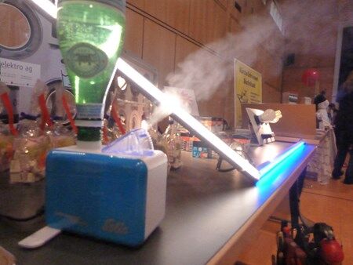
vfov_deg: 56.9
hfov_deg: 71.6
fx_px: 245
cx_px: 176
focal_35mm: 24
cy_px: 132
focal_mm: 4.3
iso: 1250
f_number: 3.3
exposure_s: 1/160
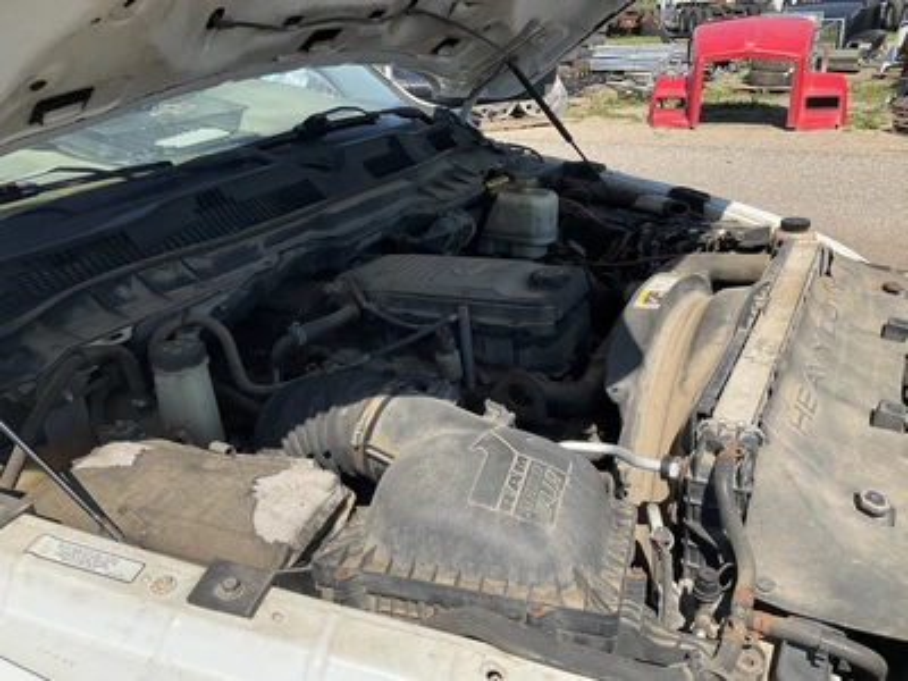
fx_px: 761
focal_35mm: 29
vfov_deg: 48.2
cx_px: 454
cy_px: 340
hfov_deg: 61.7
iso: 25
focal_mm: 3
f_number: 1.8
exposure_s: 1/1451
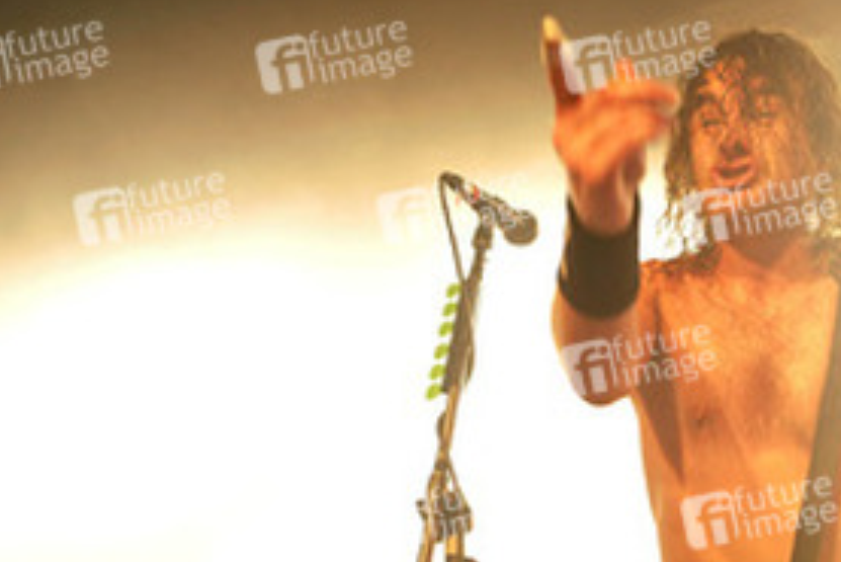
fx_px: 1215
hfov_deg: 36.8
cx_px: 677
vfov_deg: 25.6
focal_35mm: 52
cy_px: 437
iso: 2000
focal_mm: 32
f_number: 2.8
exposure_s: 1/200
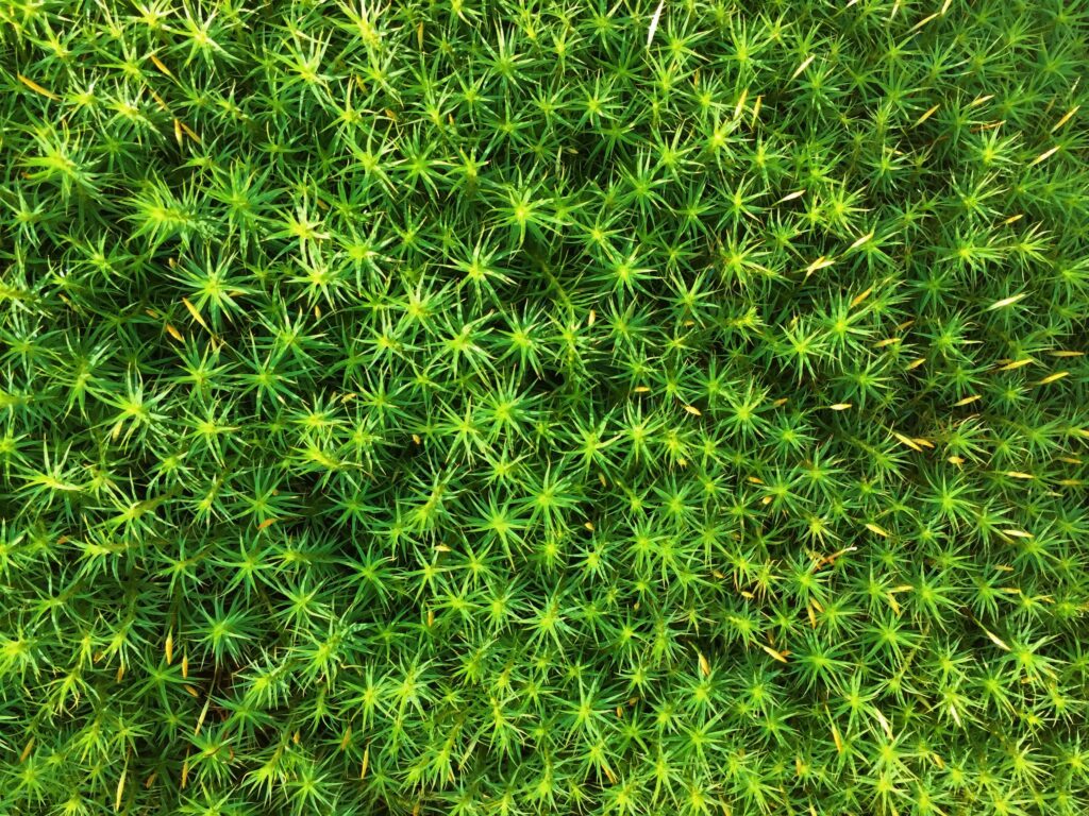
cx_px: 544
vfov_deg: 48.2
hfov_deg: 61.7
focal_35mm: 29
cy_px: 408
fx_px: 912
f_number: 2.2
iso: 32
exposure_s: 1/30
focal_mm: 4.15
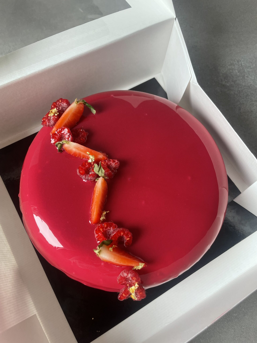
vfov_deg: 67.3
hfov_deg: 53.1
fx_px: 257
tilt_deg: -69.7
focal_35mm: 26
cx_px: 128
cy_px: 172
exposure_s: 1/121
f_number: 1.6
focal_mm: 4.2
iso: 125
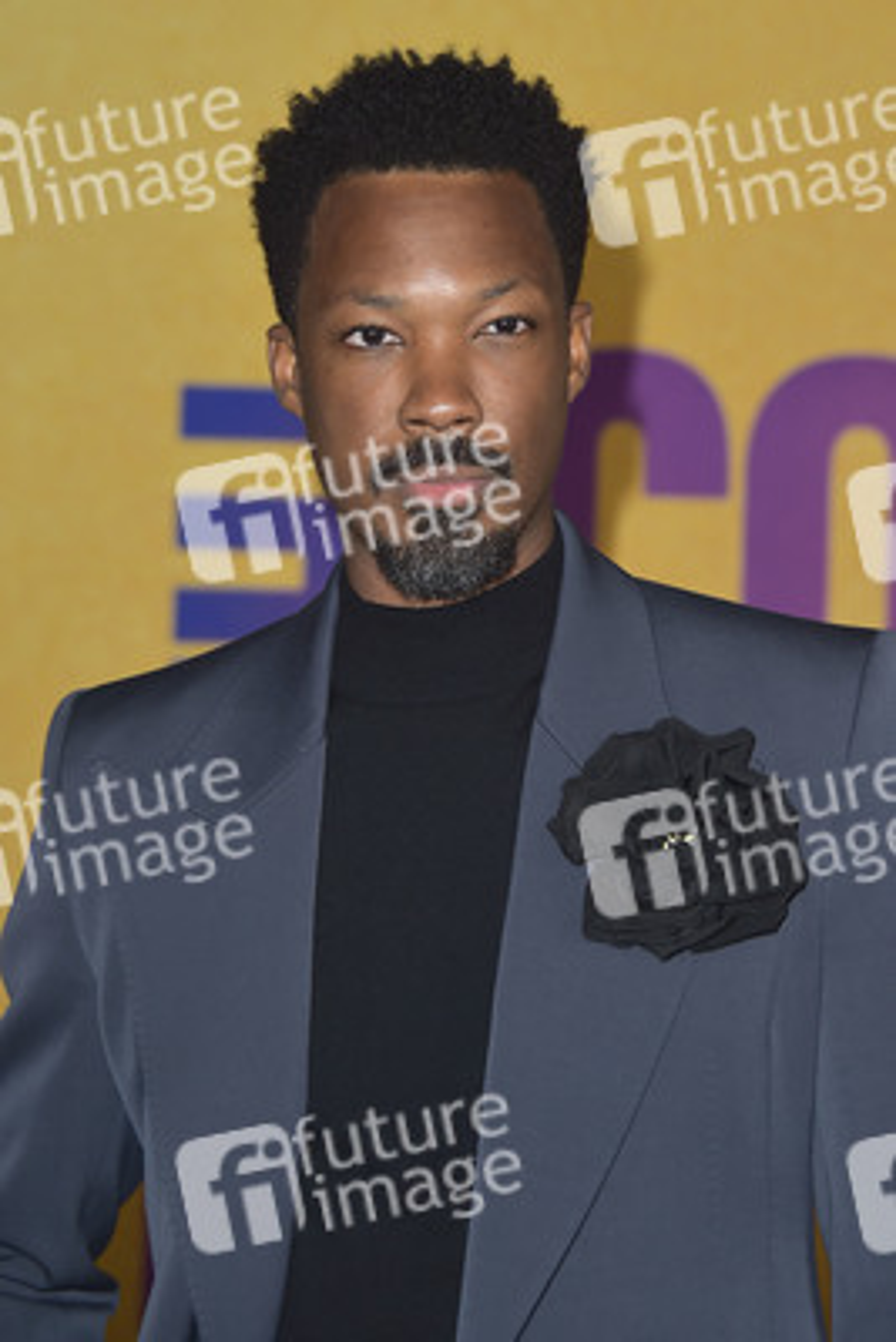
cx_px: 448
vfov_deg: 17.6
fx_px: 4327
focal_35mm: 116
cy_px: 671
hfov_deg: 11.8
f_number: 6.3
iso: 320
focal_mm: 116
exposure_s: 1/250
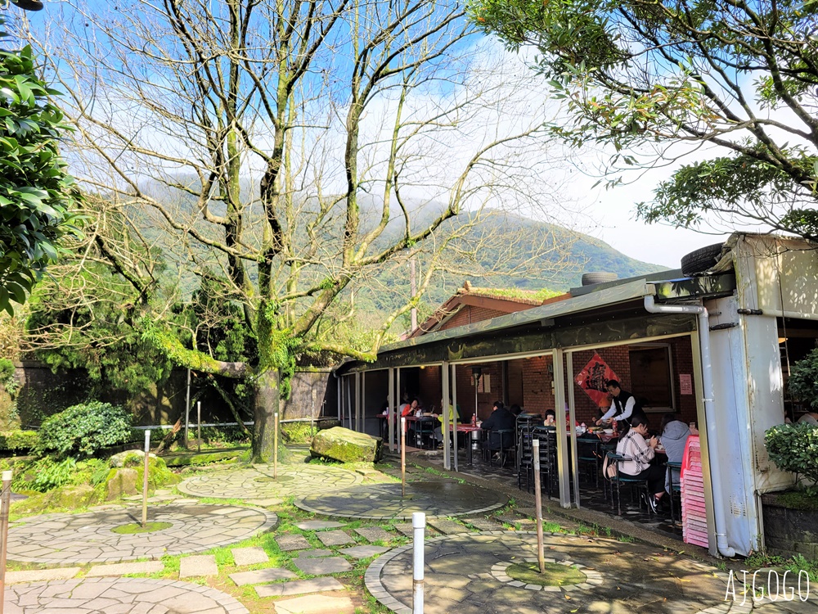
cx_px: 409
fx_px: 614
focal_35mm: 26
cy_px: 307
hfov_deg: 67.3
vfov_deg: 53.1
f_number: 1.8
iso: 40
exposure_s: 1/625
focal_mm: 5.4
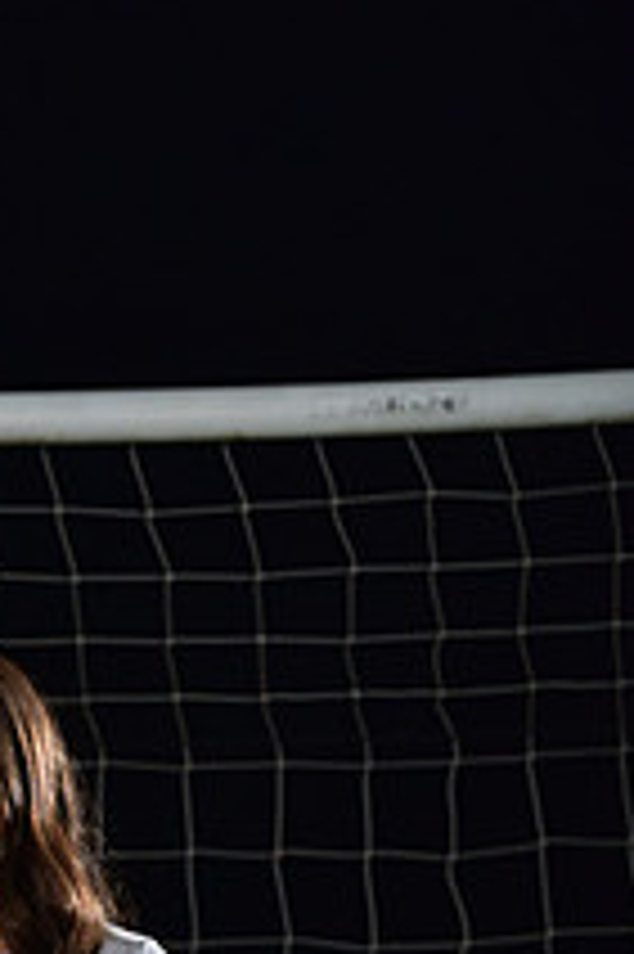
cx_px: -164
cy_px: 1292
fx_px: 8123
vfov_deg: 6.7
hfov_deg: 4.5
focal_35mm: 307
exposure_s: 1/250
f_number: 5.6
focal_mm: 112
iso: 1000
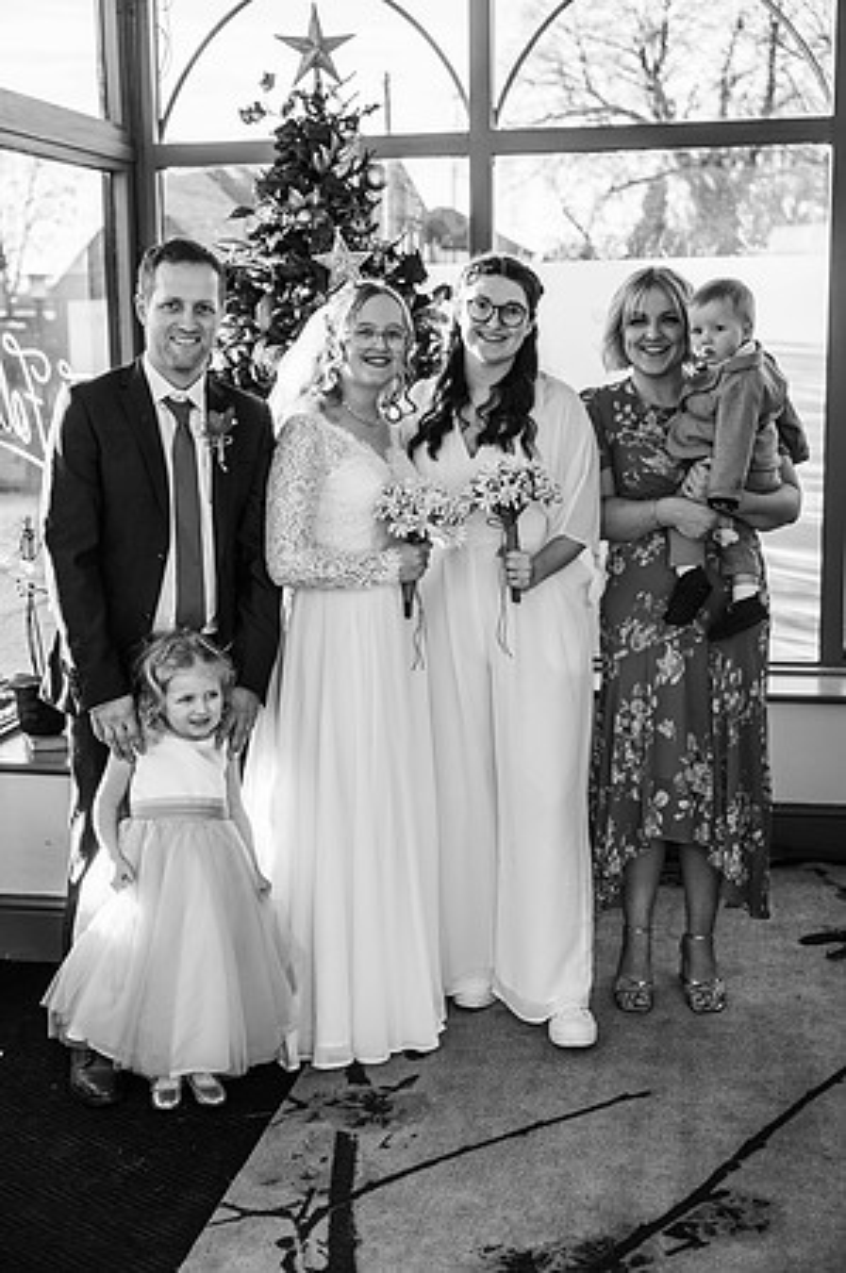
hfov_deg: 29.2
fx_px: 1625
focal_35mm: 46
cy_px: 636
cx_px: 423
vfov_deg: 42.8
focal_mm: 46
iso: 100
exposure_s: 1/250
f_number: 3.5
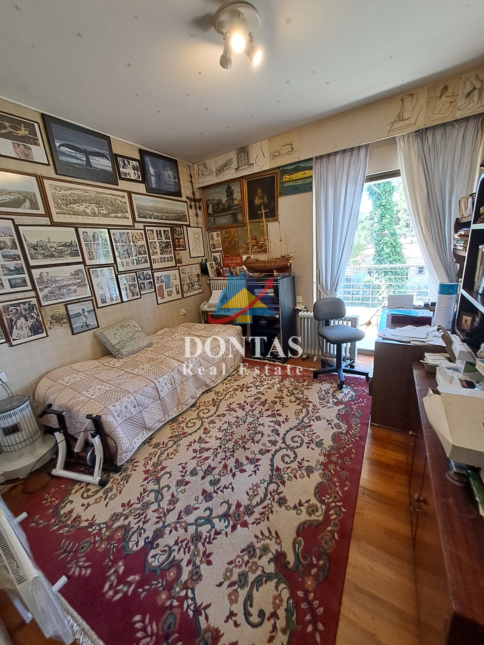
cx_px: 242
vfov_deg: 106.2
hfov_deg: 89.9
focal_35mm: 13
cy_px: 322
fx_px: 242
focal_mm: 1.42
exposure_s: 1/50
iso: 80
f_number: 2.2
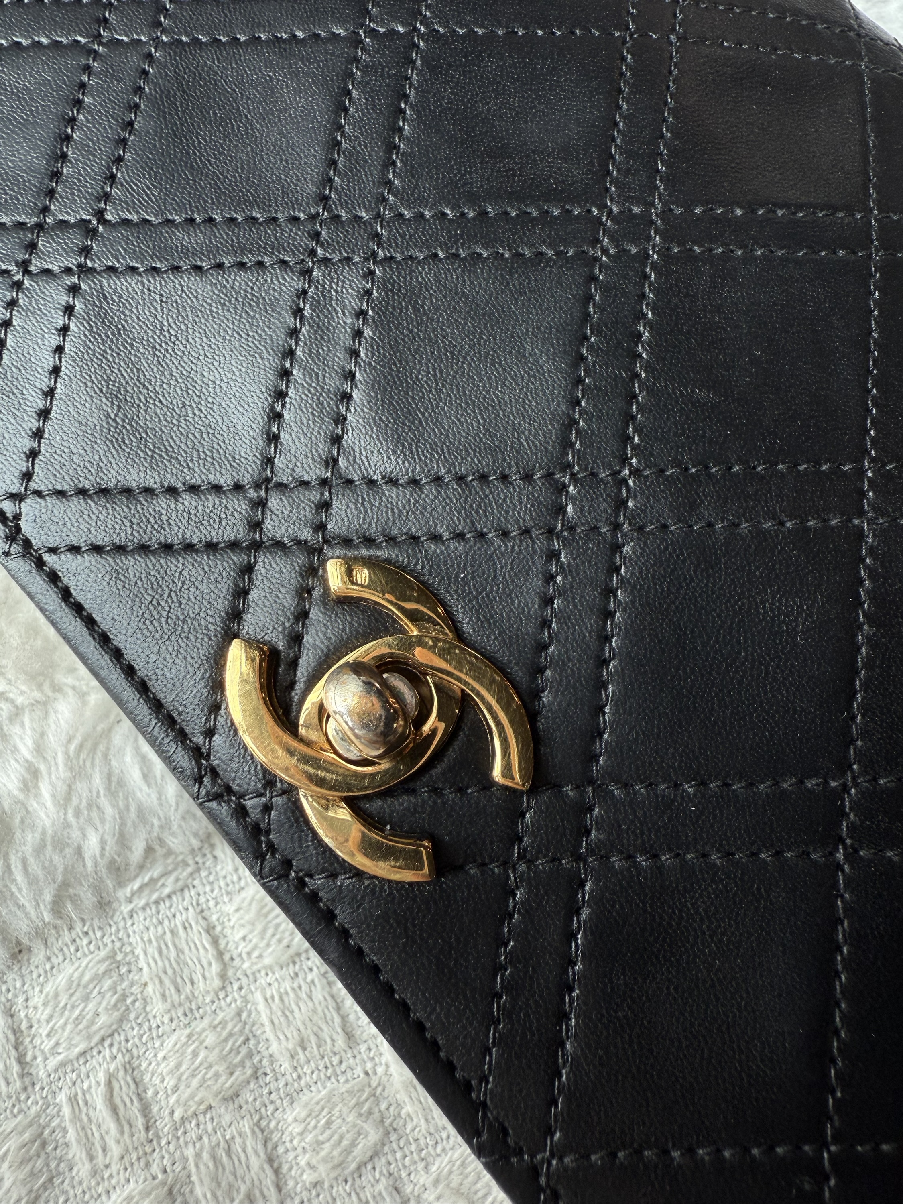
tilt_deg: -70.5
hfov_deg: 56.8
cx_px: 452
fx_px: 835
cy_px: 602
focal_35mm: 24
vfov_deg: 71.6
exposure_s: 1/99
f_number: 2.2
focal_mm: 2.22
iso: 40
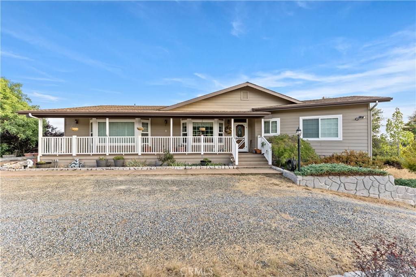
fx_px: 162
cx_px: 208
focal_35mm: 14
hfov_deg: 104.2
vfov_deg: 81.2
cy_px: 138
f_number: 6.3
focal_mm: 14
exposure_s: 1/100
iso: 80
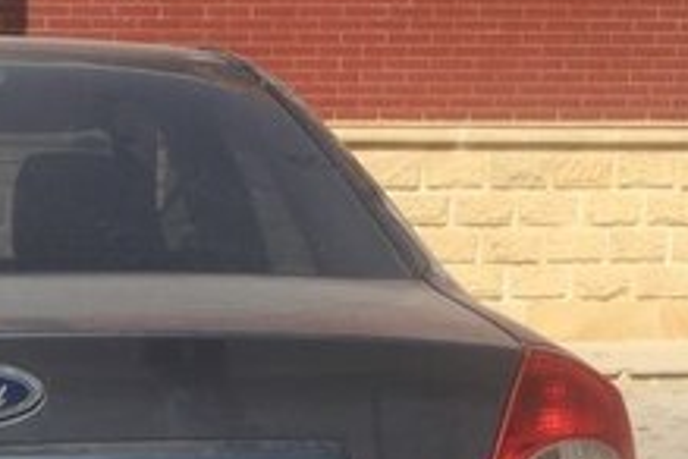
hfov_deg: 21.3
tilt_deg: -10.3
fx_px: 1739
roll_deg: -2.4
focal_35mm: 91
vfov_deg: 14.6
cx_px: -50
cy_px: 527
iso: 32
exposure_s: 1/2198
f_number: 2.2
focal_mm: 4.15
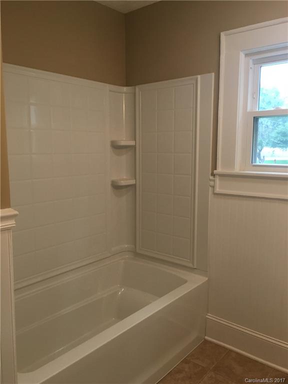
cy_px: 192
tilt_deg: -6.5
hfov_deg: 48.2
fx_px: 322
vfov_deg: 61.7
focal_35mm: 29
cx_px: 144
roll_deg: -1.5
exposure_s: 1/30
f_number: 2.2
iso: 100
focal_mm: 4.15
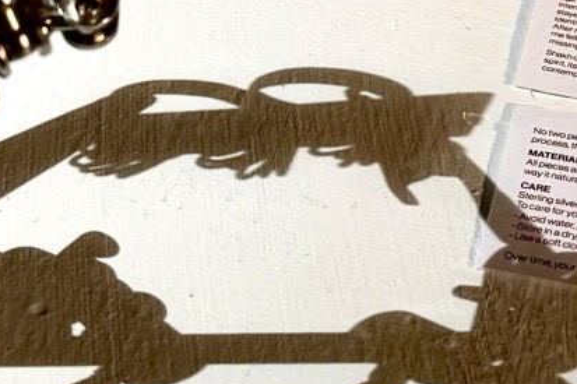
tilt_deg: -33.9
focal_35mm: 121
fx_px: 1938
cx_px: 295
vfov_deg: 11.0
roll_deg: -0.6
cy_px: -148
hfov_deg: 16.9
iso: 64
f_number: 1.78
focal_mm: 6.76
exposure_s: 1/240
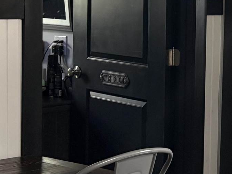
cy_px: 25
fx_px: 791
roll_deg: +0.1
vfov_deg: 12.5
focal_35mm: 118
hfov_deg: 16.1
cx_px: 272
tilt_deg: -3.6
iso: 400
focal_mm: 5.96
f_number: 1.6
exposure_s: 1/60
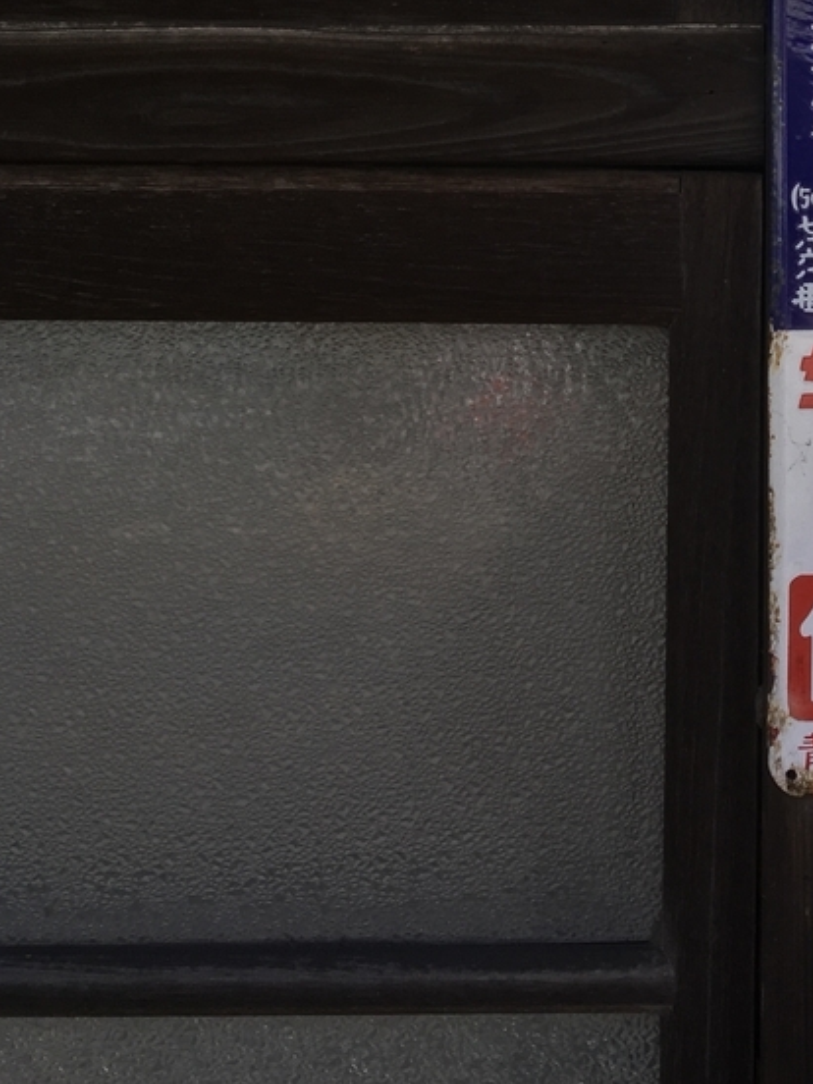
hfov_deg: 22.2
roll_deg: -0.6
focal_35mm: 63
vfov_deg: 30.1
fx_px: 1973
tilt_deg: +1.6
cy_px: 247
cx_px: 854
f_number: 2.2
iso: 25
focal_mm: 4.15
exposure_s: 1/384
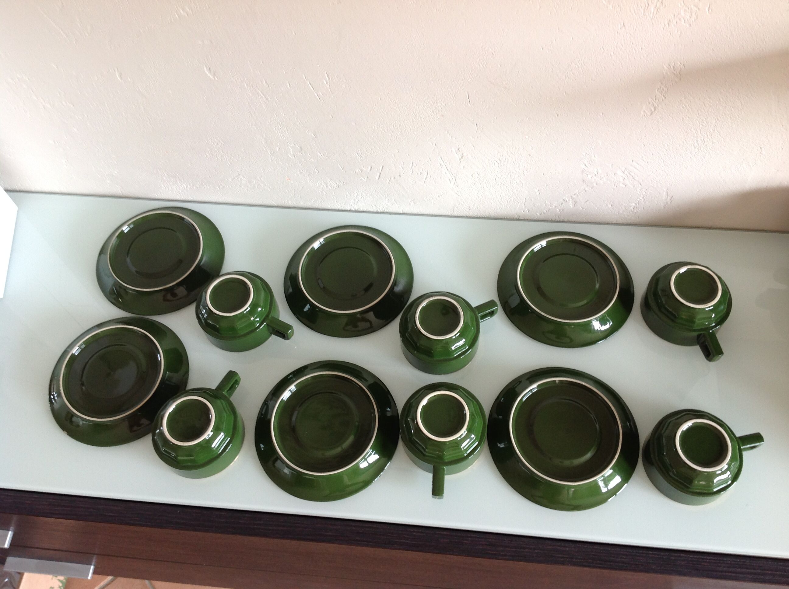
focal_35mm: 35
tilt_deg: -62.1
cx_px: 394
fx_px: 797
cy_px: 294
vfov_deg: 40.6
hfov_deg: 52.7
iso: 50
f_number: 2.4
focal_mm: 4.28
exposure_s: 1/17
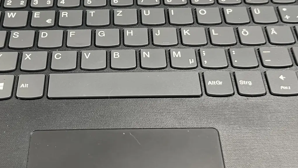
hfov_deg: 38.9
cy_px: 73
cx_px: 112
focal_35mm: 53
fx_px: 419
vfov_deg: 22.6
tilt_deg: -53.4
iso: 250
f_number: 1.6
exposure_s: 1/60
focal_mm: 5.1
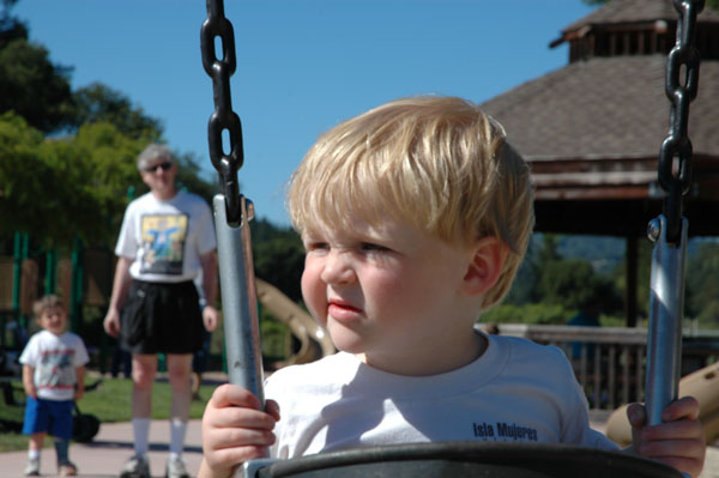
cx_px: 360
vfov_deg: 13.0
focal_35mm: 105
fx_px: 2095
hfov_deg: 19.5
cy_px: 239
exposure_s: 1/320
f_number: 9
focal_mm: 70
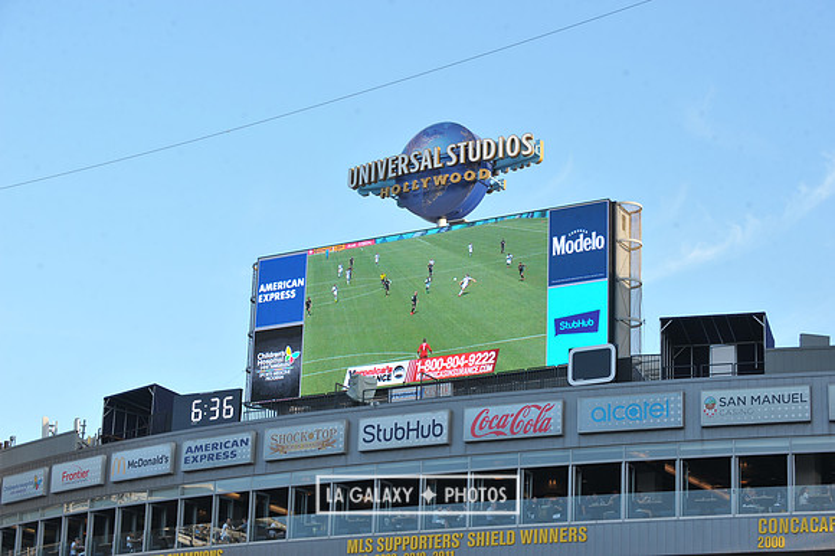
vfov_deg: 17.0
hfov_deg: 25.4
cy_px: 278
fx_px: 1854
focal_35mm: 80
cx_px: 418
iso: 400
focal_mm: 80
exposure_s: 1/250
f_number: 9
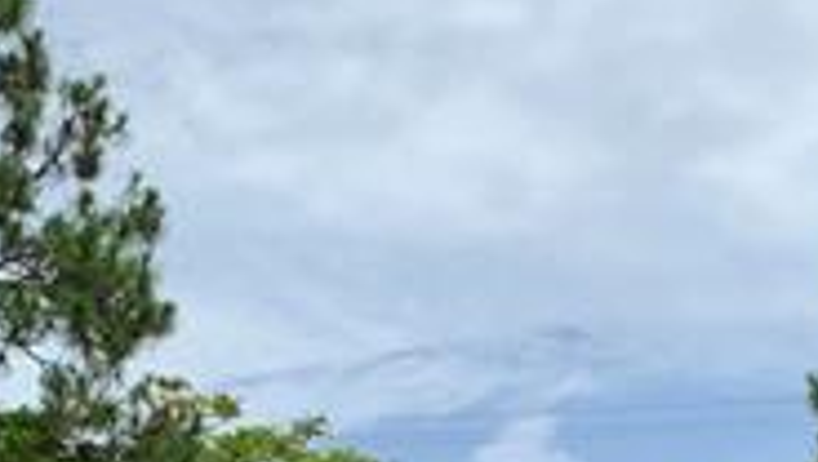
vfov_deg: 9.3
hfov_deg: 18.1
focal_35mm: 118
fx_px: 2562
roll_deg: +1.5
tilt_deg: -1.6
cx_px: 307
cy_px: 1079
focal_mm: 4.25
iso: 25
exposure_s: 1/3086
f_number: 1.8
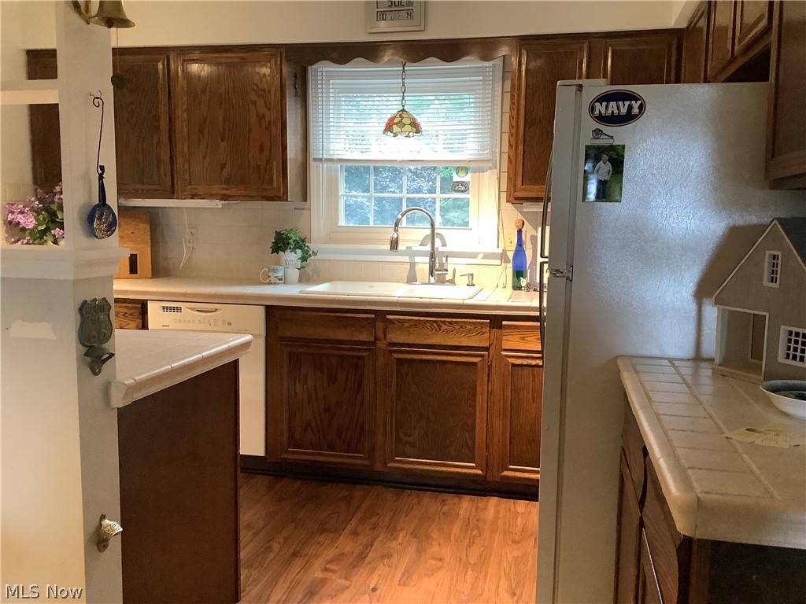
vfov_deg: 45.4
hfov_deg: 58.4
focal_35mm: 31
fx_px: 722
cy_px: 302
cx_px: 403
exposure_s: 1/60
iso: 320
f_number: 2.4
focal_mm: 3.3
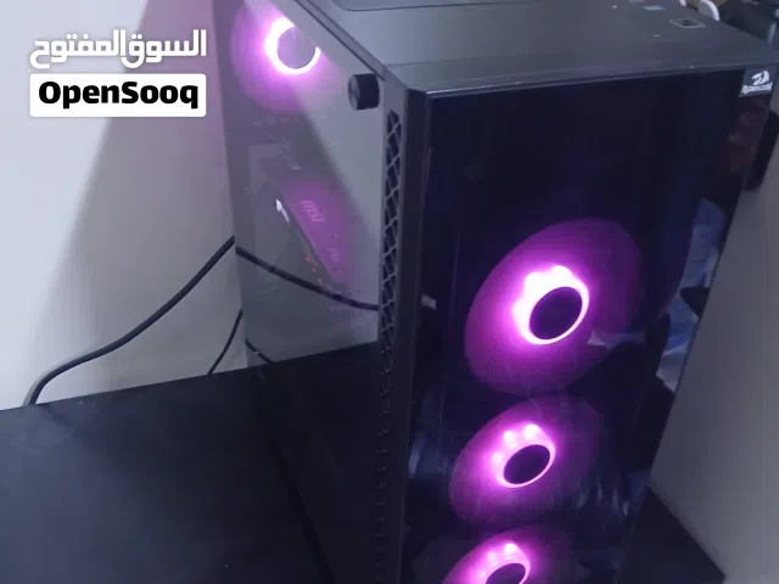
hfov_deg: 67.3
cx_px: 390
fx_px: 585
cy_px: 292
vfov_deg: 53.1
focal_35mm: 26
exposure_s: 1/20
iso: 640
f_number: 1.8
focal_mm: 3.98
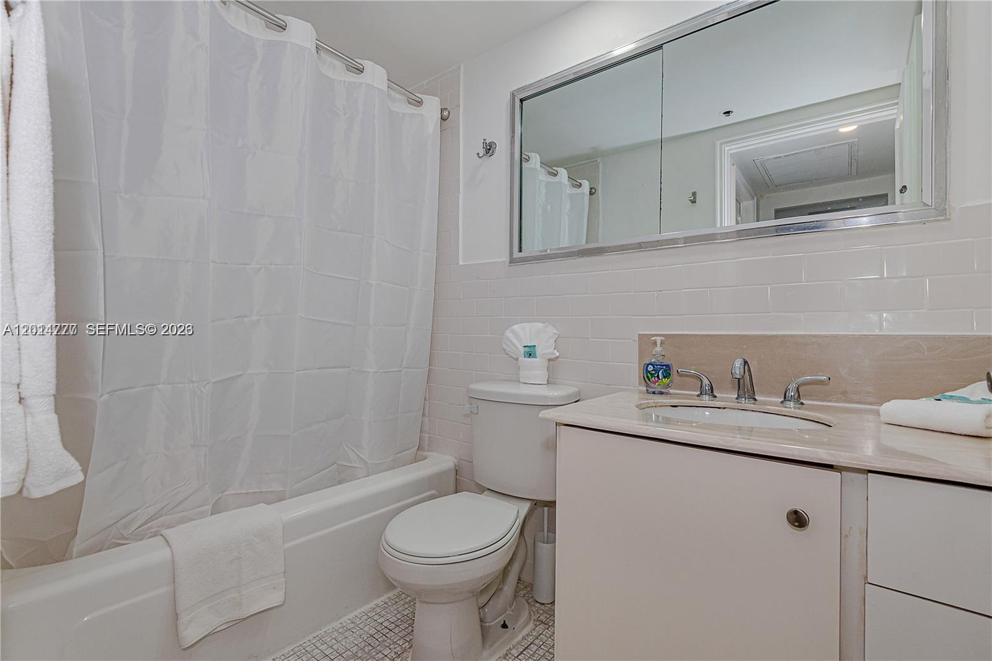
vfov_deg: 73.7
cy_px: 330
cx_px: 496
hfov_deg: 96.7
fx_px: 441
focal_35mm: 16
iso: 800
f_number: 8
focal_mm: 16
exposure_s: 1/50
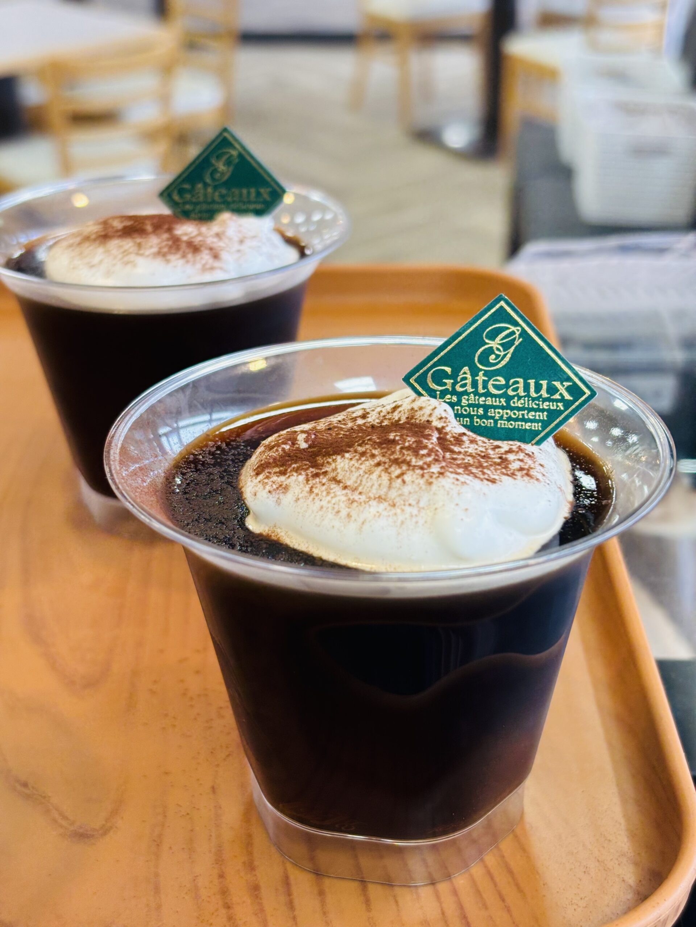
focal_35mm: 52
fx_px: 1394
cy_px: 464
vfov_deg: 36.8
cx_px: 348
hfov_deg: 28.0
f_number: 1.6
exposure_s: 1/60
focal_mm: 5.96
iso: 32
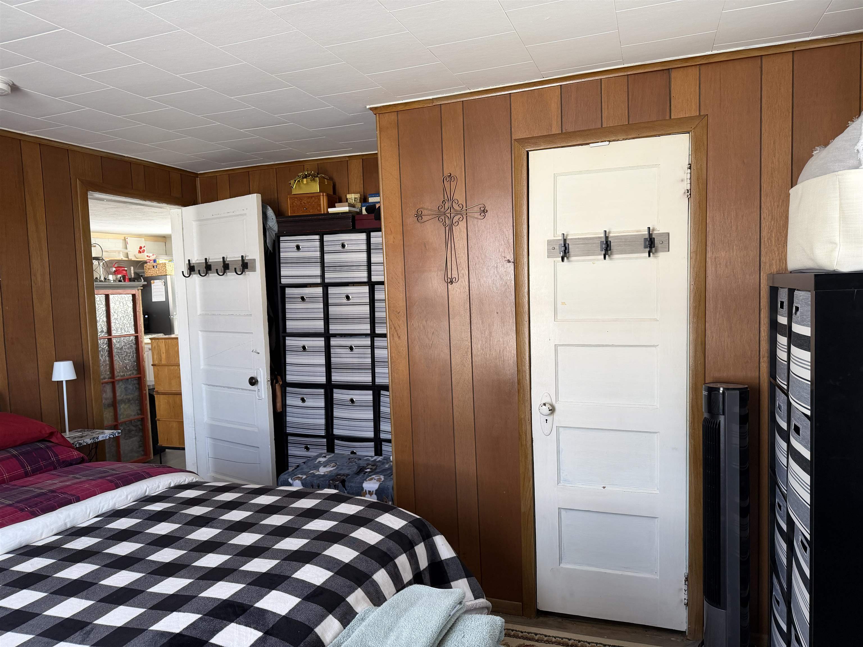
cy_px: 324
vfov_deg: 56.8
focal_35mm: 24
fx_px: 598
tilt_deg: -3.7
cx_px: 432
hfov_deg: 71.6
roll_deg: +2.3
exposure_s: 1/86
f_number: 1.78
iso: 200
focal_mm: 6.76
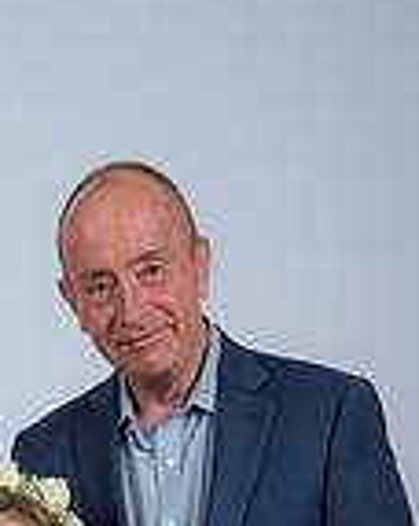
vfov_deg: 14.4
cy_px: 802
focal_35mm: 124
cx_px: 13
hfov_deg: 12.3
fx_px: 1926
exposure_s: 1/200
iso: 320
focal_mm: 42
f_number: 8
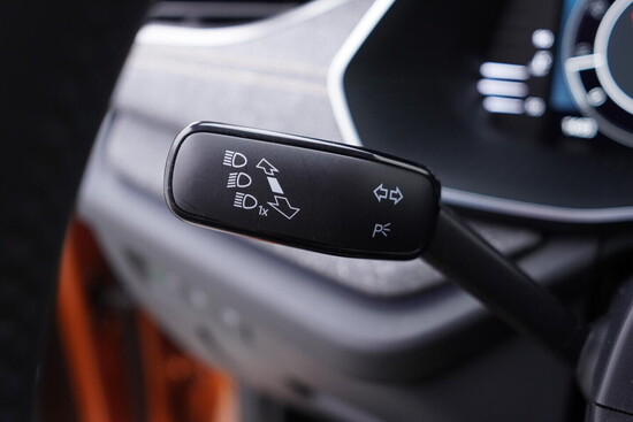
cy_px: 211
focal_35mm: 36
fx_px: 633
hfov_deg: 53.1
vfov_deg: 36.9
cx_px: 316
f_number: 2.8
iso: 250
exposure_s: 1/40
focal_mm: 24
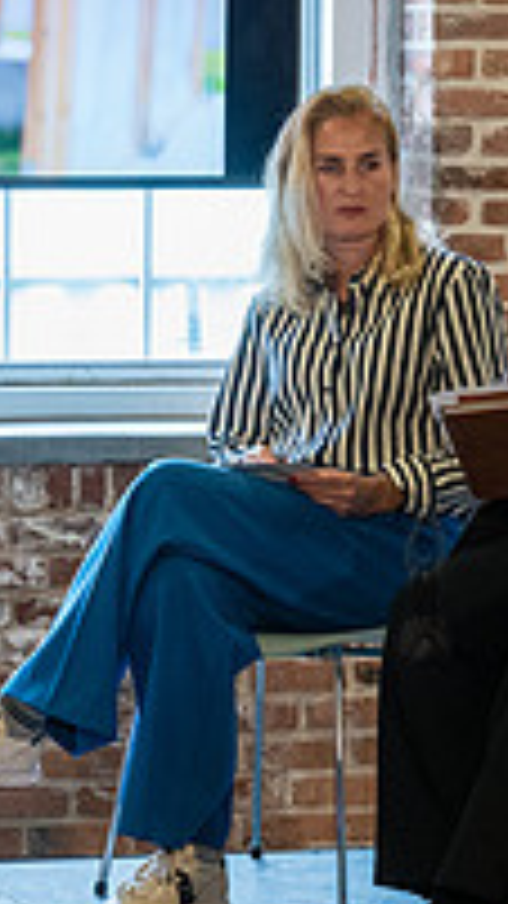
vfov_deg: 10.0
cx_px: -157
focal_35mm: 216
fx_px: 5175
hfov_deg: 5.6
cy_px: 362
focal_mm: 70
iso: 2500
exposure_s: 1/200
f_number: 5.6
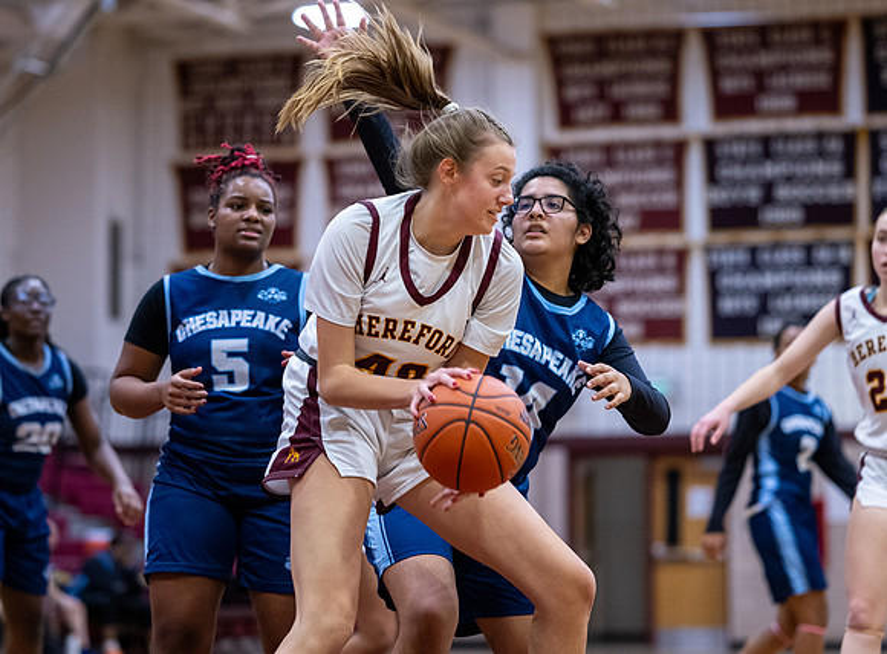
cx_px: 404
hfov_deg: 15.1
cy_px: 267
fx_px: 3339
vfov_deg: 11.2
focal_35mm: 131
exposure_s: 1/1250
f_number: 1.8
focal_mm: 85
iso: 2500
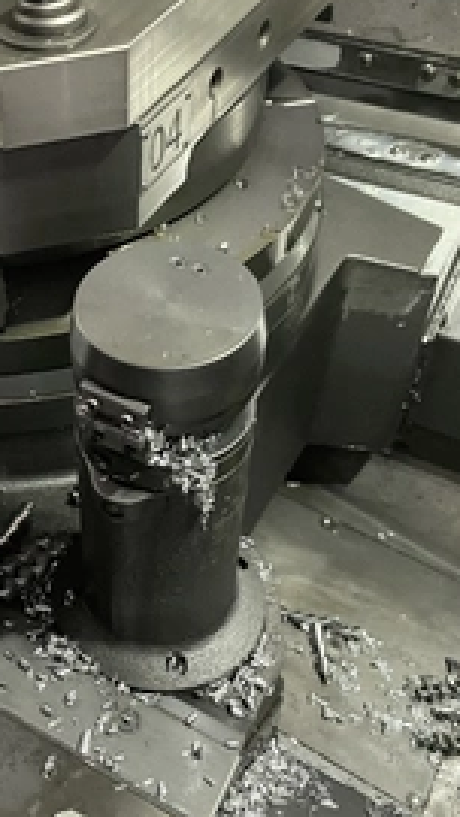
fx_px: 910
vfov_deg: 48.3
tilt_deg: -48.3
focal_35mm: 42
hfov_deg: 27.3
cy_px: 433
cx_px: 45
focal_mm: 4.2
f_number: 1.6
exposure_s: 1/35
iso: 500
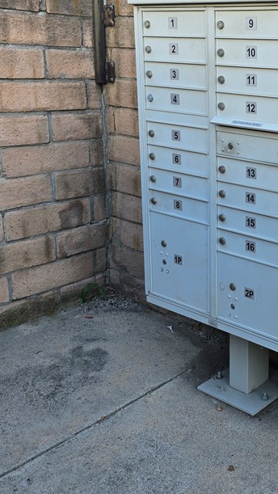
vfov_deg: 48.0
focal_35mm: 42
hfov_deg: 25.8
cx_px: 320
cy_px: 189
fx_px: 550
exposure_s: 1/180
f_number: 1.7
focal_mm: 6.3
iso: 25
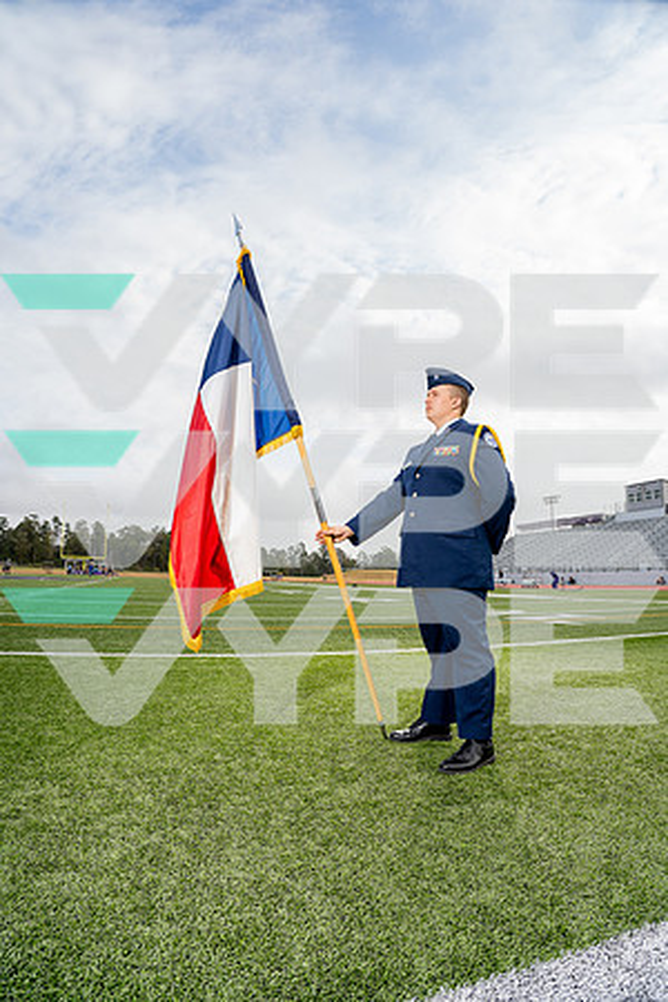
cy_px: 501
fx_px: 557
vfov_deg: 84.0
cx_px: 334
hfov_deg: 61.9
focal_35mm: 20
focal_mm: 20
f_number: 7.1
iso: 320
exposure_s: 1/250
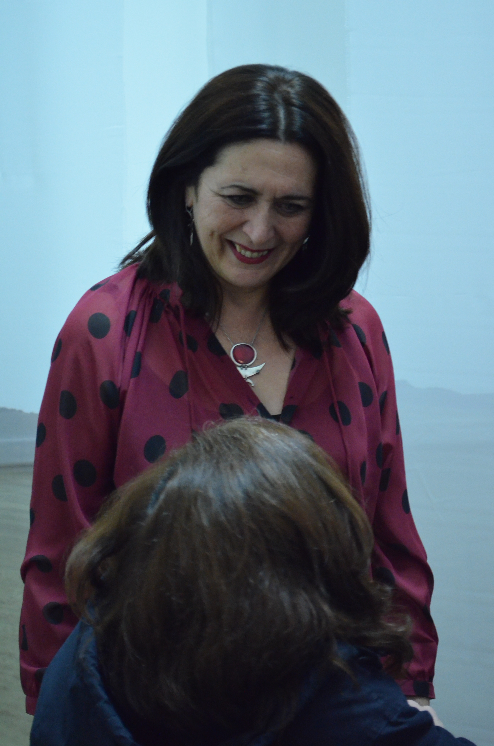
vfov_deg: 24.7
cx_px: 247
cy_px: 373
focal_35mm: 82
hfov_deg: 16.5
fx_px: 1706
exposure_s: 1/40
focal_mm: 55
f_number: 5.6
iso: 3200
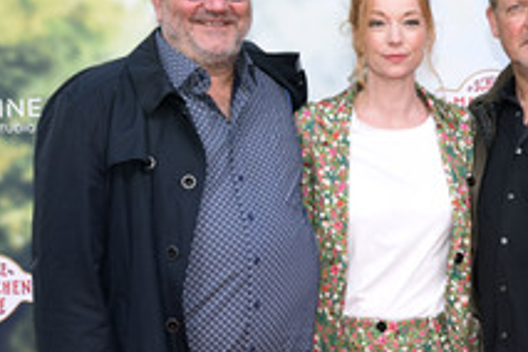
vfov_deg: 12.9
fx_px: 1555
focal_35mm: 106
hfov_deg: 19.1
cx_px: 395
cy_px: 243
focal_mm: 50
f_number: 6.3
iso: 400
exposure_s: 1/160
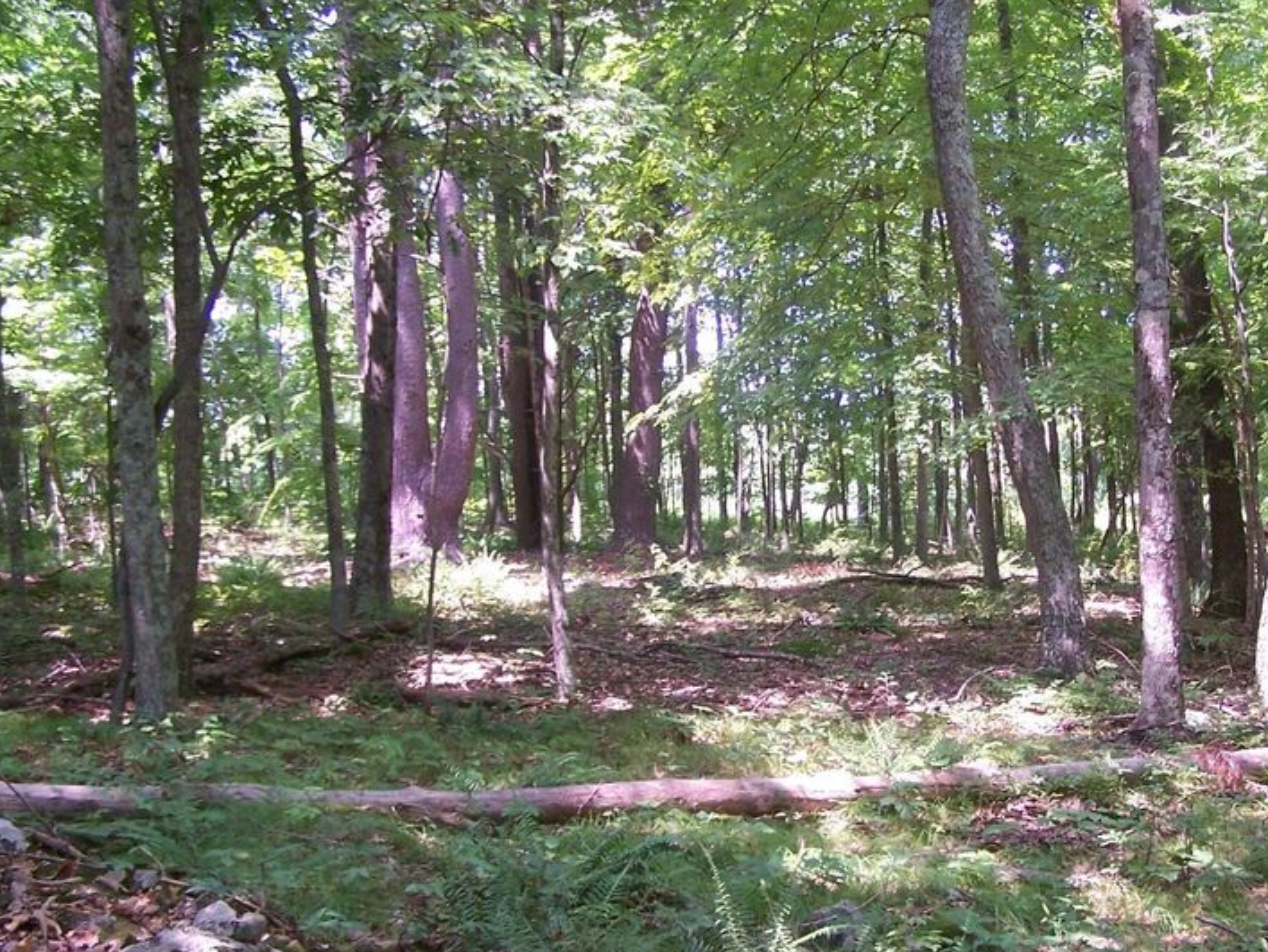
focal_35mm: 55
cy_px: 549
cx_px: 834
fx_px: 2016
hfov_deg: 34.6
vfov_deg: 26.6
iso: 140
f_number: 2.8
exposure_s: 1/80
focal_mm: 6.3
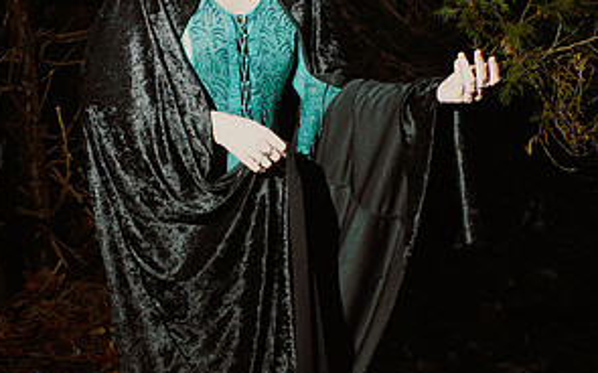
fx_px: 912
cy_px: 211
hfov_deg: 36.3
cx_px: 295
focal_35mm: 56
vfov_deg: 23.1
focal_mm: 24
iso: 200
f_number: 5.6
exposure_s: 1/100
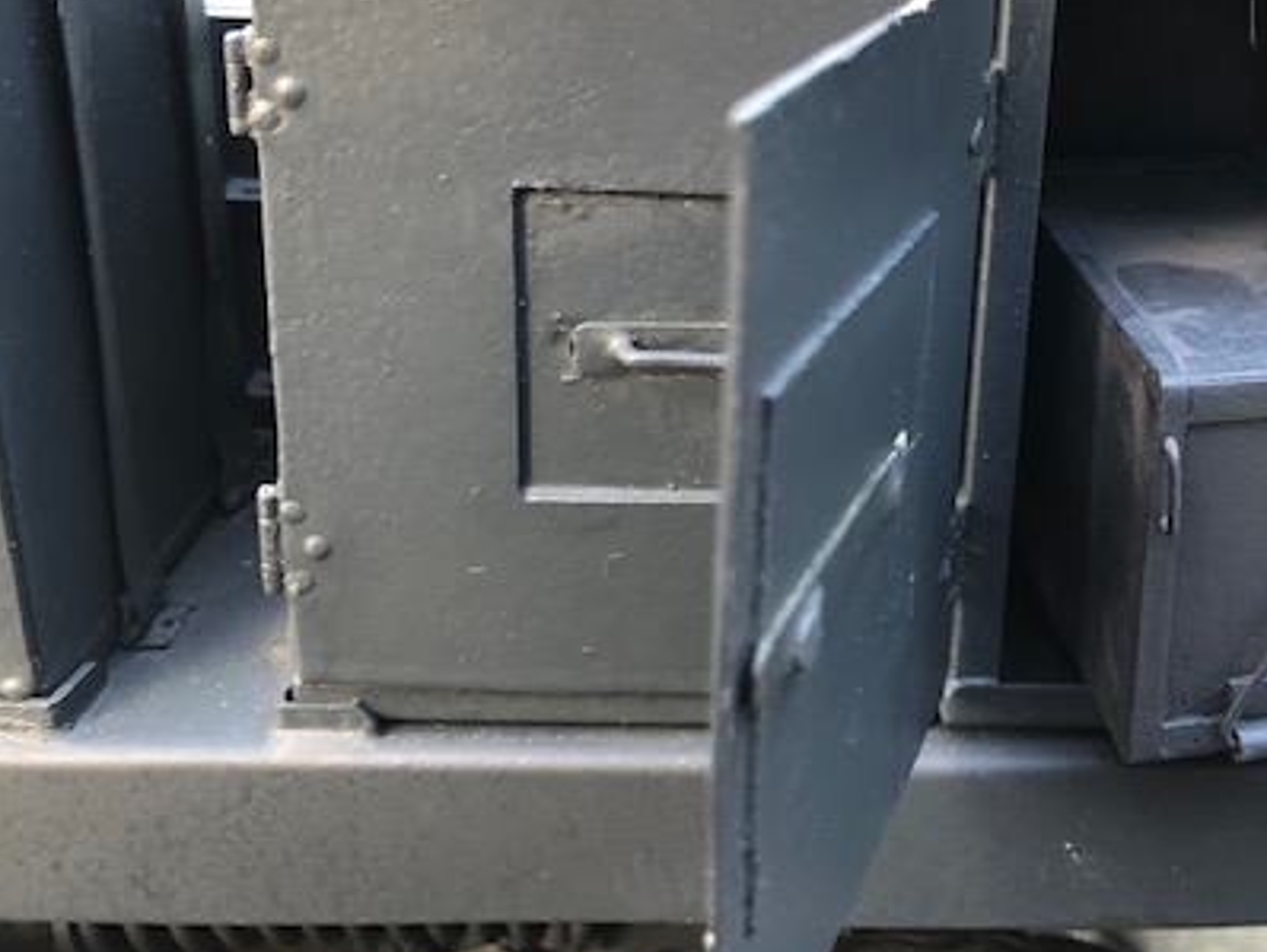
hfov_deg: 40.5
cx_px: 990
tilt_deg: -18.8
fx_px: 1648
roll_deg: -6.0
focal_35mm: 45
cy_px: 229
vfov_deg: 31.6
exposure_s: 1/33
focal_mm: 4
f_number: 1.8
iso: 32
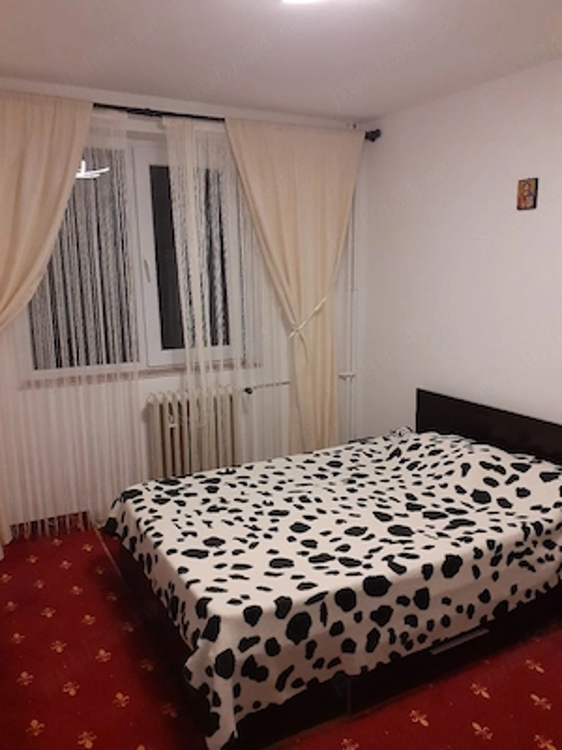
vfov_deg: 65.3
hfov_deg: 51.4
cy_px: 375
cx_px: 281
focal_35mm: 27
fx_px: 584
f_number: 1.9
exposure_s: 1/50
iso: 250
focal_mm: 3.6
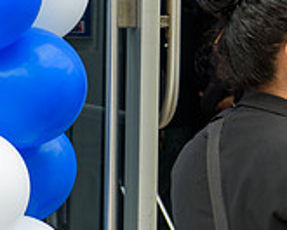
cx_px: 491
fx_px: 1962
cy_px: 30
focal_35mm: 231
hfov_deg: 8.1
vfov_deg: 6.7
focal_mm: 70
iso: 200
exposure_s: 1/250
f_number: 5
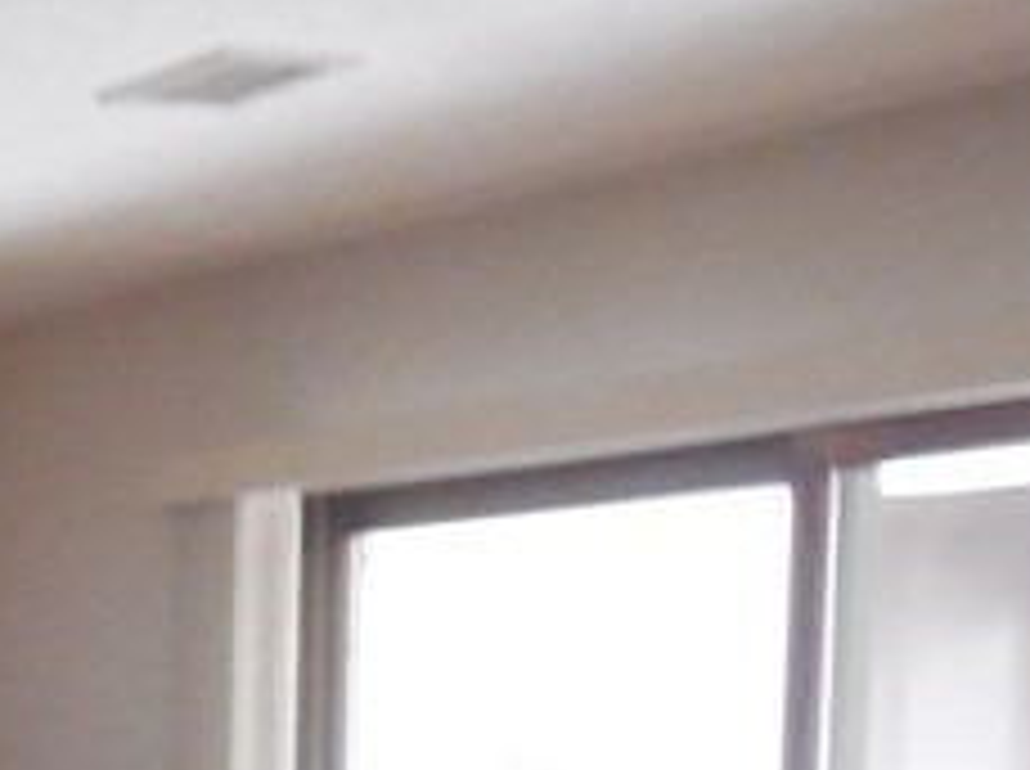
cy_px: 1274
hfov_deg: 15.6
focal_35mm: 112
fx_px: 3327
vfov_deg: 12.3
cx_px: -702
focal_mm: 4.5
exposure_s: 1/30
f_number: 3.1
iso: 800
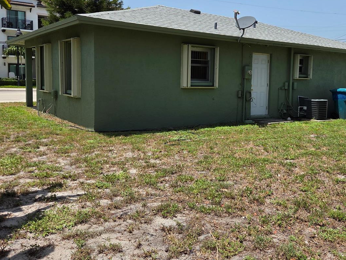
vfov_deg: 40.6
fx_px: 350
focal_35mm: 35
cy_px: 109
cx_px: 214
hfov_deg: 52.1
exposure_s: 1/4885
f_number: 1.8
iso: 80
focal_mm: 5.4
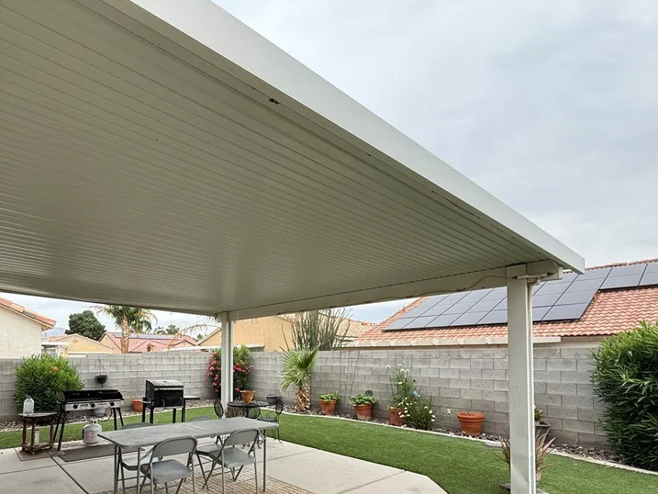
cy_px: 348
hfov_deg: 80.2
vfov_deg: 63.4
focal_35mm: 20
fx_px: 380
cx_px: 247
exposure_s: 1/888
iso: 50
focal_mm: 2.22
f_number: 2.2
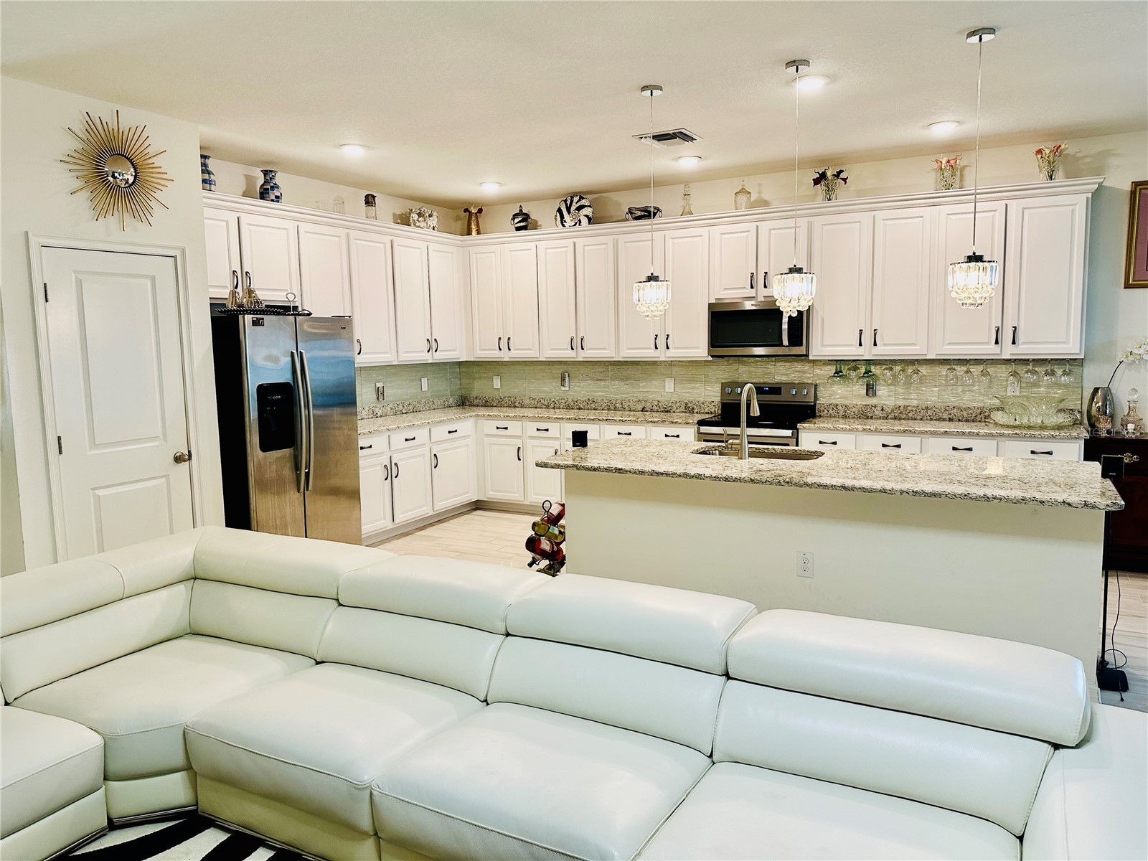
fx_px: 796
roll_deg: +0.7
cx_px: 574
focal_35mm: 24
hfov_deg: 71.6
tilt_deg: -6.4
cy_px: 430
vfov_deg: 56.8
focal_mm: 6.86
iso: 160
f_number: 1.78
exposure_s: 1/120
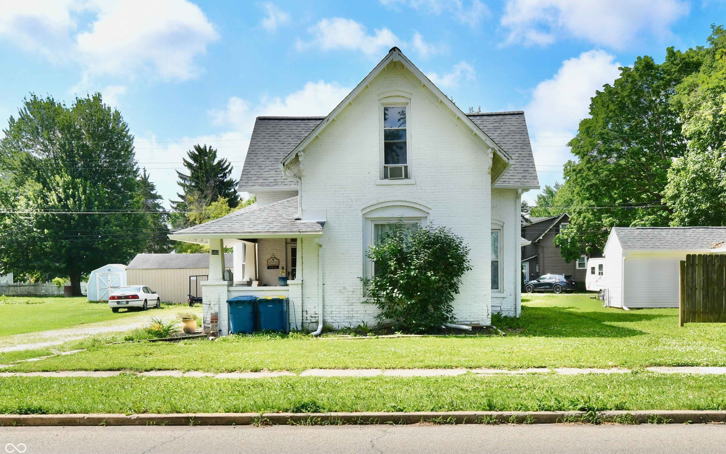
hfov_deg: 72.5
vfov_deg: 49.3
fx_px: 495
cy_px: 217
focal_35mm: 25
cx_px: 365
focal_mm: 24
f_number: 11
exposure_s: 1/500
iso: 640
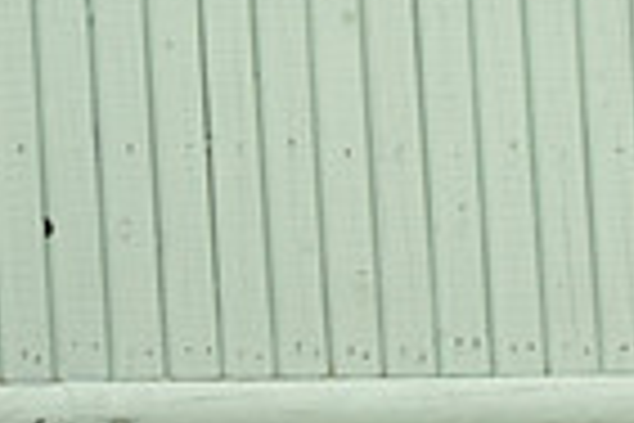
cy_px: -855
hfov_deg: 1.7
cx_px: 719
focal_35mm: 1230
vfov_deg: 1.1
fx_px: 21660
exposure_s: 1/1000
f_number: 7.1
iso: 1000
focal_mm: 300
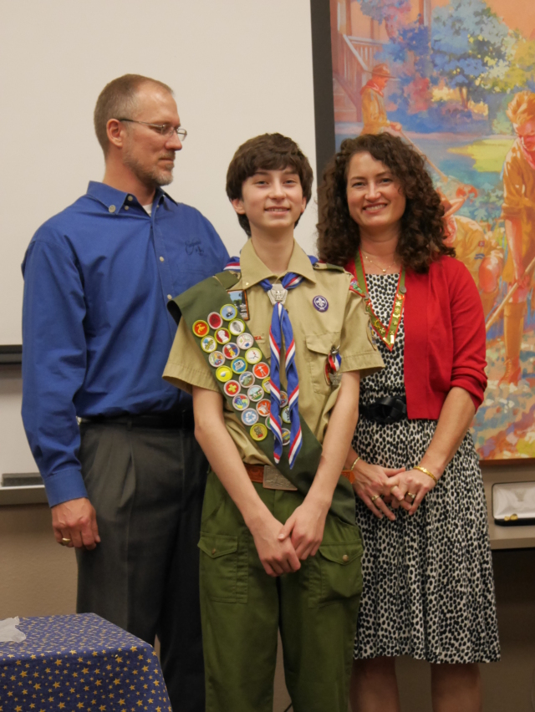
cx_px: 268
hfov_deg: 18.5
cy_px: 356
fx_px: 1647
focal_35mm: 80
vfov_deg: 24.4
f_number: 4.7
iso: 2000
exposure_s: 1/80
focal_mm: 40
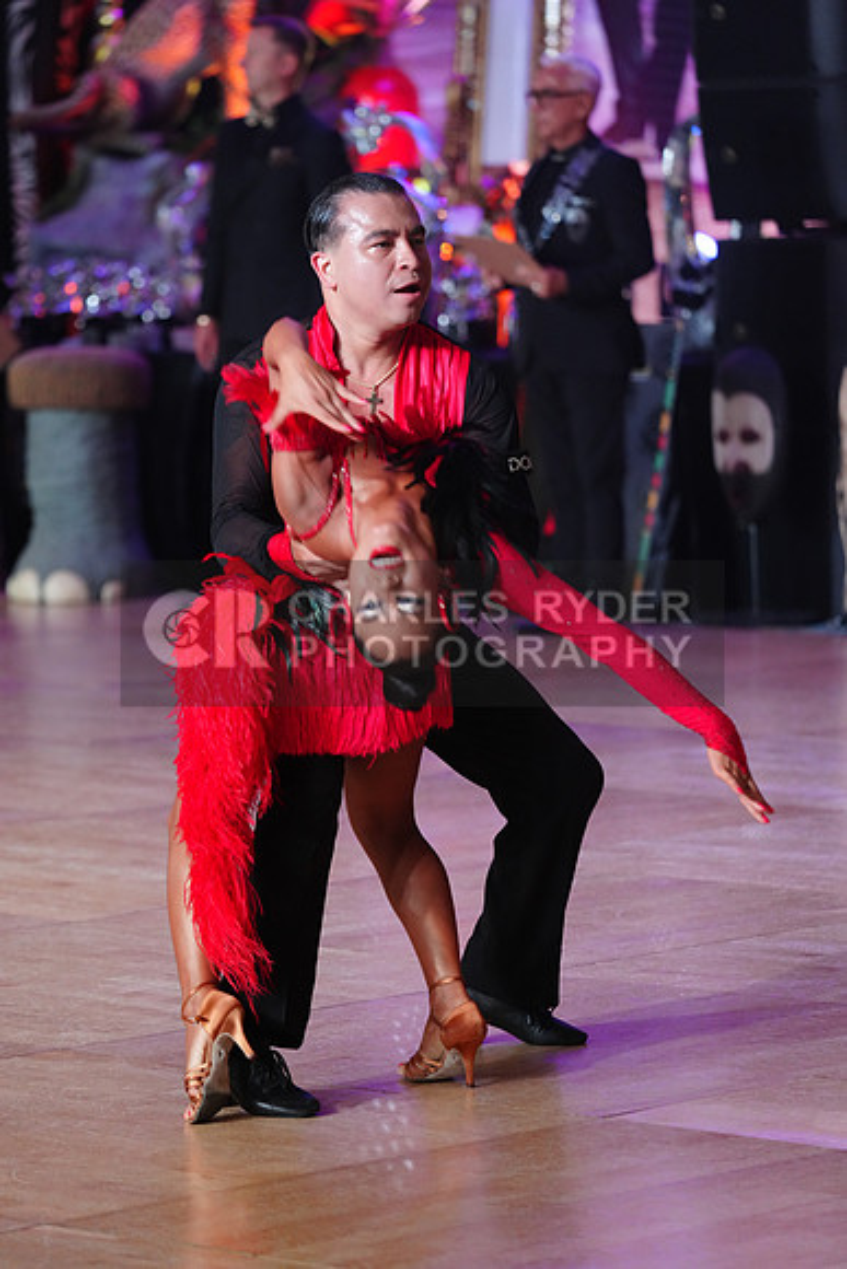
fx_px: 6242
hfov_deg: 7.8
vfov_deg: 11.6
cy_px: 634
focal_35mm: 177
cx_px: 424
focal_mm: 177
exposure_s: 1/250
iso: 3200
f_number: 4
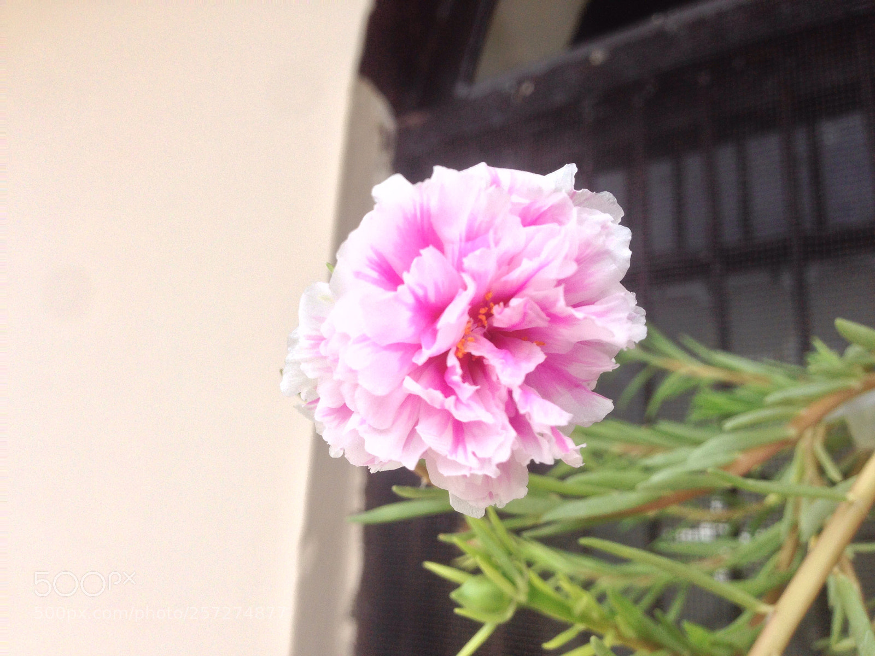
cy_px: 328
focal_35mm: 33
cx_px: 438
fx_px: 834
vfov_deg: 42.9
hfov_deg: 55.4
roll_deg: -4.9
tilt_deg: +19.0
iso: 50
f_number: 2.4
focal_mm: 4.12
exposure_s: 1/531
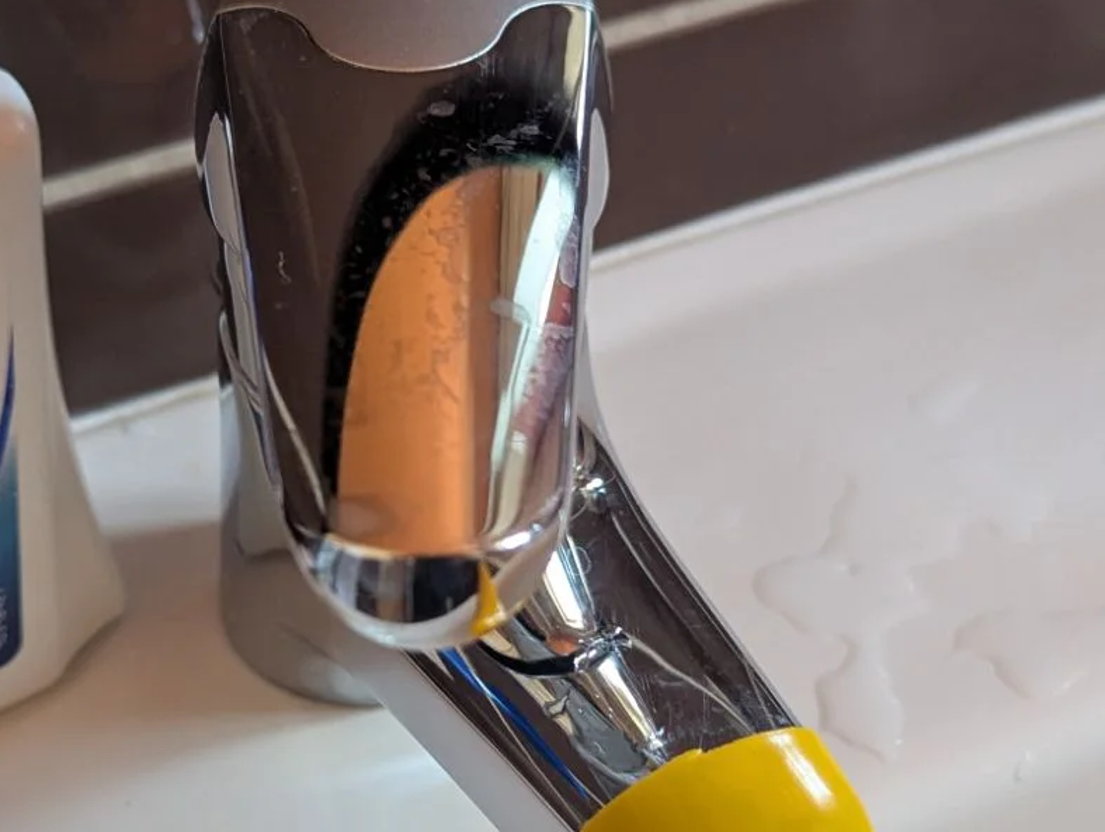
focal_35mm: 61
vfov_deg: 24.0
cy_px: 564
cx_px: 421
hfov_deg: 31.5
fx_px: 1950
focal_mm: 6.81
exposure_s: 1/23.9
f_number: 1.85
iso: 310
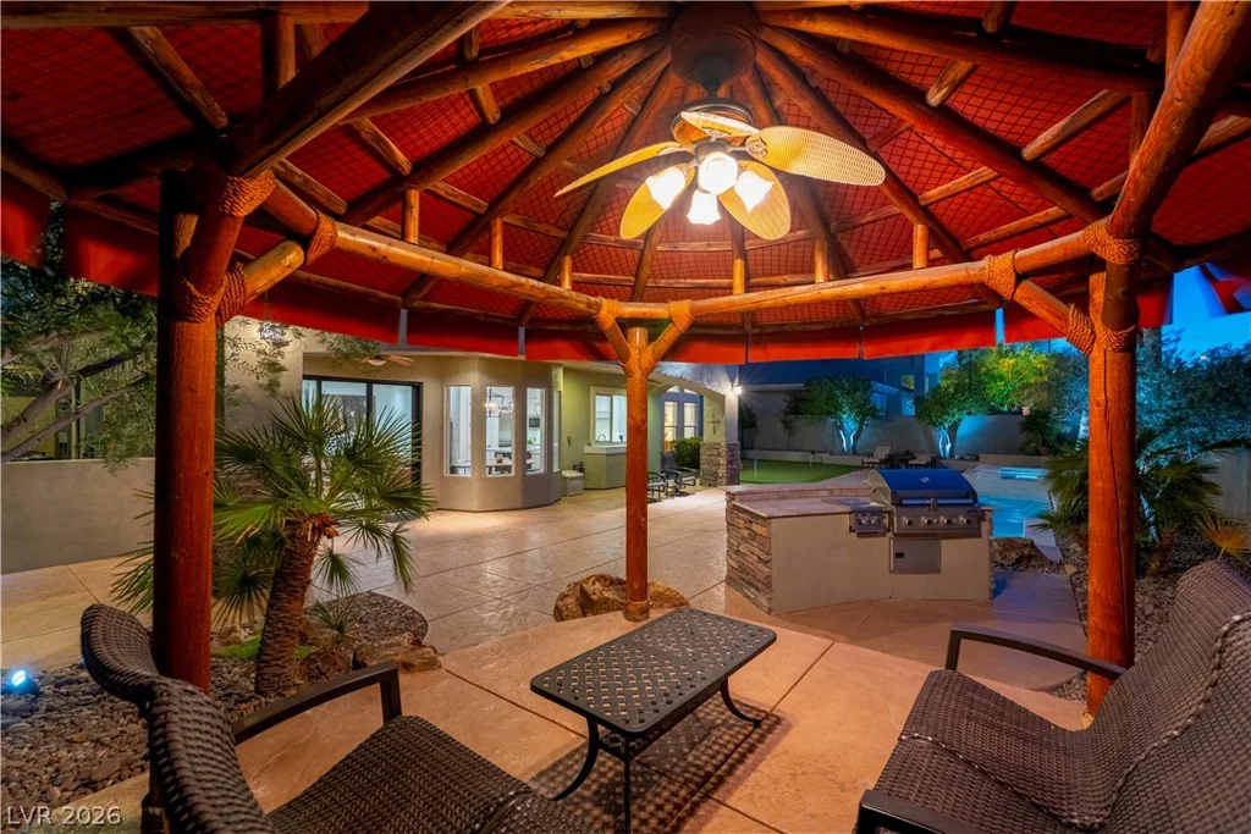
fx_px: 521
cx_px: 626
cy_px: 417
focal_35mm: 15
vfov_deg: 77.3
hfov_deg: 100.4
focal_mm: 15
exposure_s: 1/25
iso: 400
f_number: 7.1
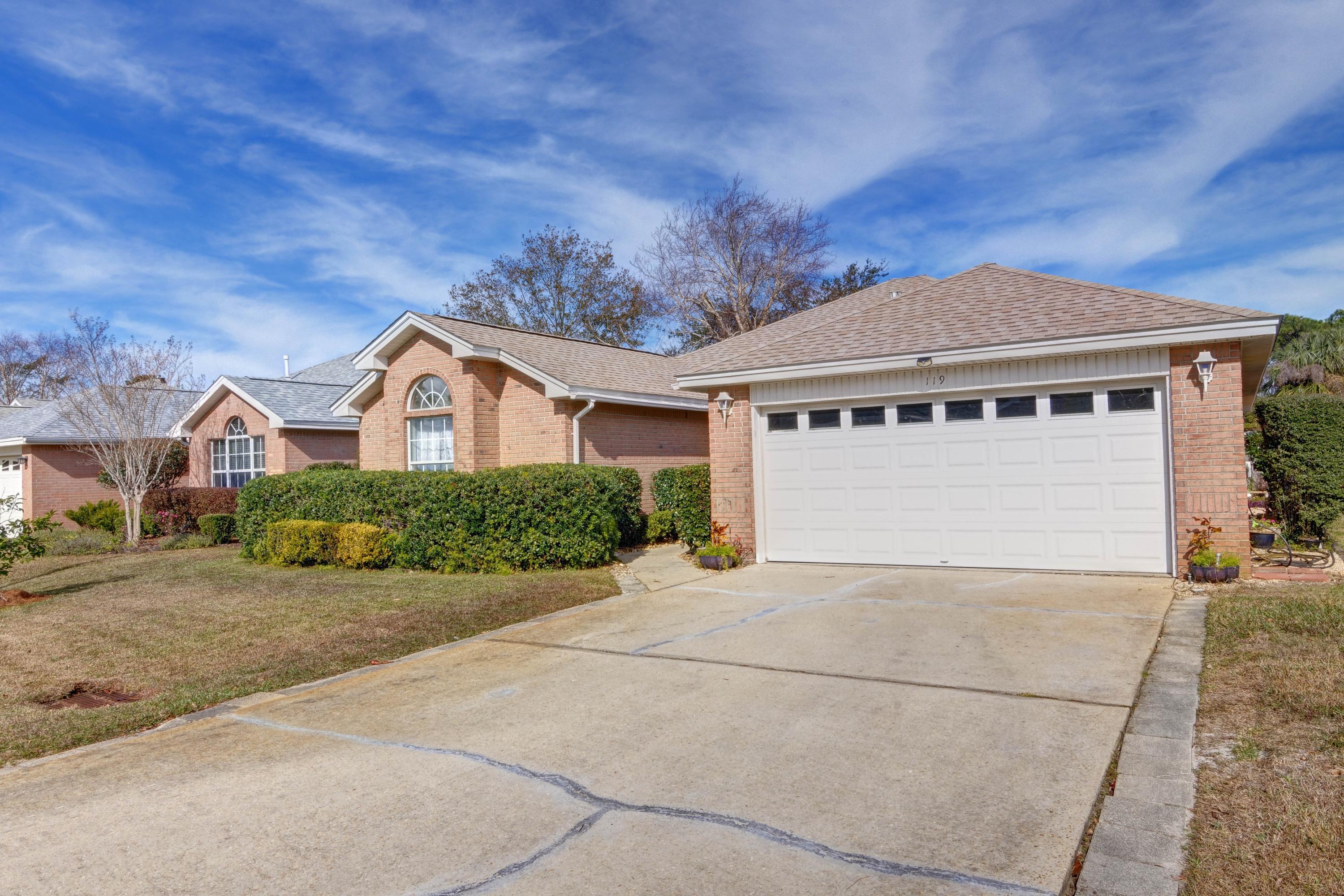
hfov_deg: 78.6
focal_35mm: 22
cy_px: 448
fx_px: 821
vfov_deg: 57.2
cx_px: 672
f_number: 22
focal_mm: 15
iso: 100
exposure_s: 1/125
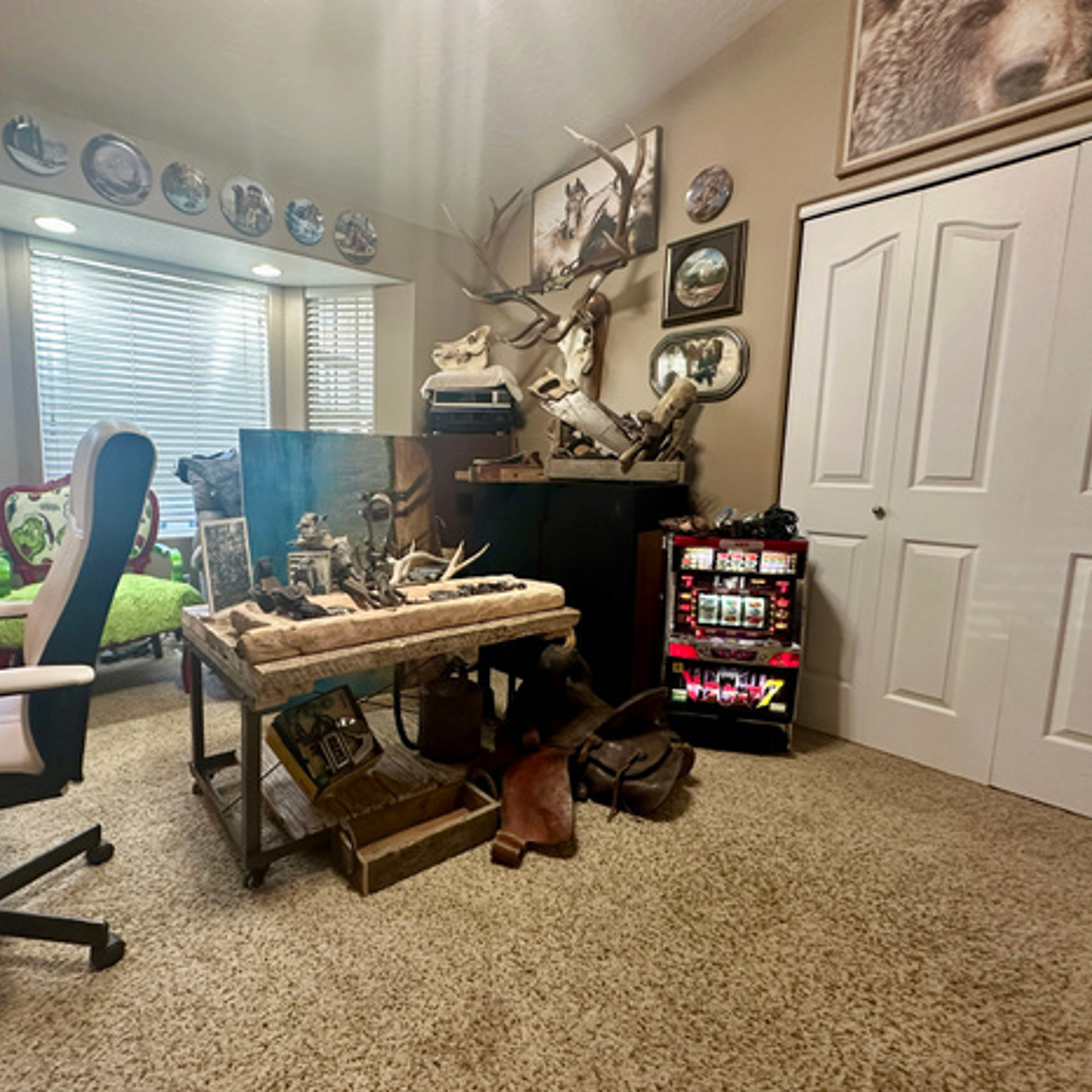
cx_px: 452
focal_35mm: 17
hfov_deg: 83.2
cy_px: 544
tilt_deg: -7.4
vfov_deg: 84.0
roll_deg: -0.8
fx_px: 607
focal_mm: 2.22
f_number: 2.2
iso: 320
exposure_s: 1/60
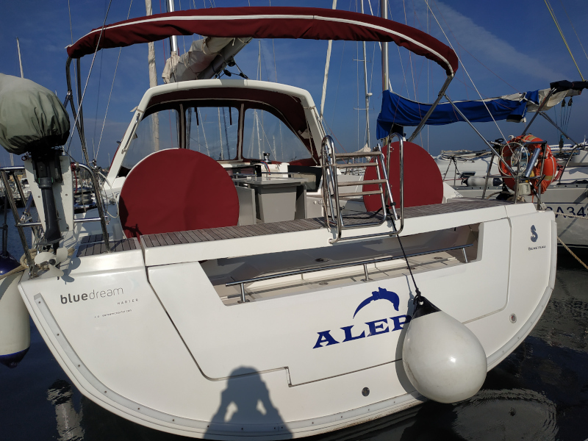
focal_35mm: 24
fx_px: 408
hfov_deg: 71.6
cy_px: 220
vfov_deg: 56.8
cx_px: 294
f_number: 1.9
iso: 100
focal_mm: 3.94
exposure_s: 1/6299
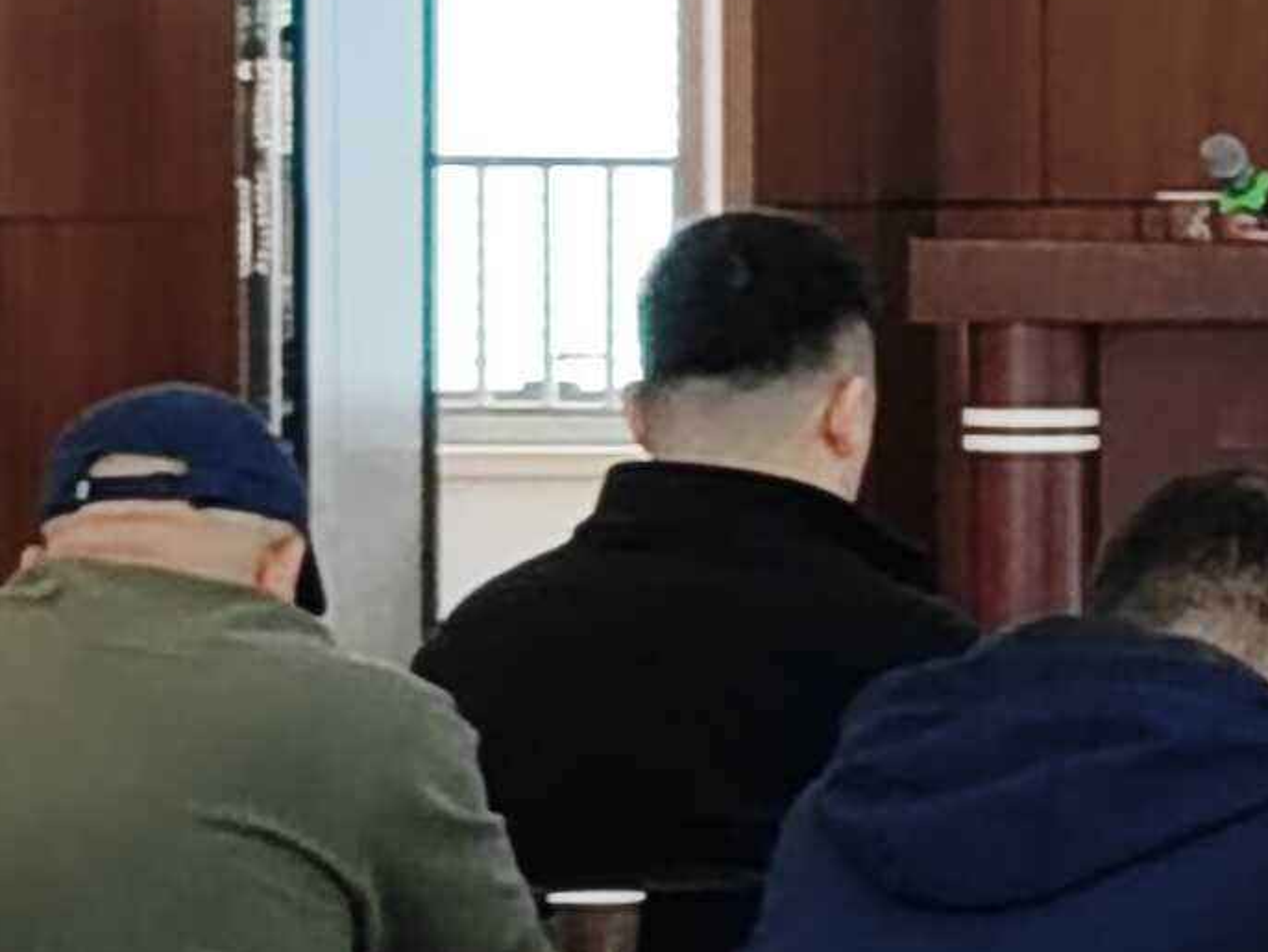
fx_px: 10517
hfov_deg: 6.5
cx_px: 3357
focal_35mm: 287
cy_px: 133
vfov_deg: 5.2
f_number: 1.8
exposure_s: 1/100
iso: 1000
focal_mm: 6.14
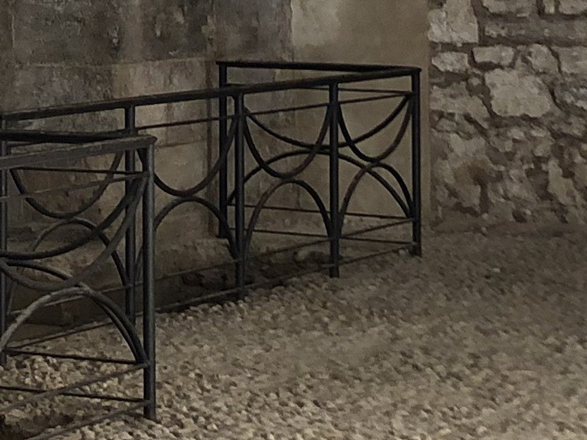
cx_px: 32
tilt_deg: +3.6
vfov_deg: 10.1
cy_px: -208
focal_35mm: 143
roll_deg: +0.9
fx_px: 2425
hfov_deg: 13.6
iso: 40
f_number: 1.8
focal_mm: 4
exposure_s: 1/17
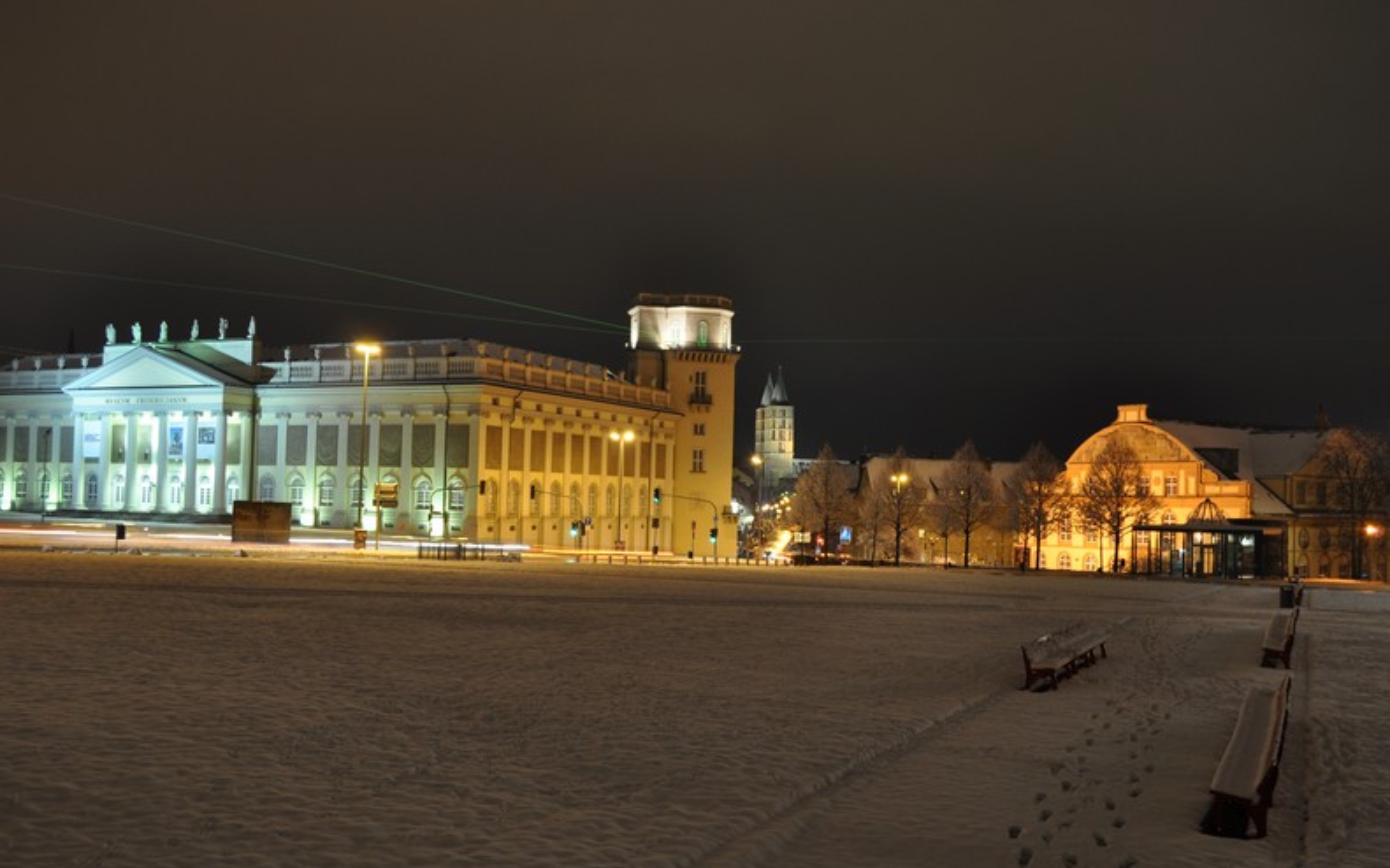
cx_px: 692
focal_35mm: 36
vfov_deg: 35.8
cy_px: 447
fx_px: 1345
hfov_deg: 54.7
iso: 200
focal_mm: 23
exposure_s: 1.3
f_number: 5.6
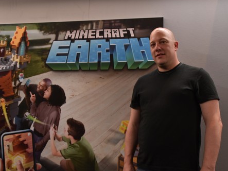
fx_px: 263
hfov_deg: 46.8
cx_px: 115
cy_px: 85
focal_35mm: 40
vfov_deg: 35.9
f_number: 3.8
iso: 400
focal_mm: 24
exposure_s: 1/80
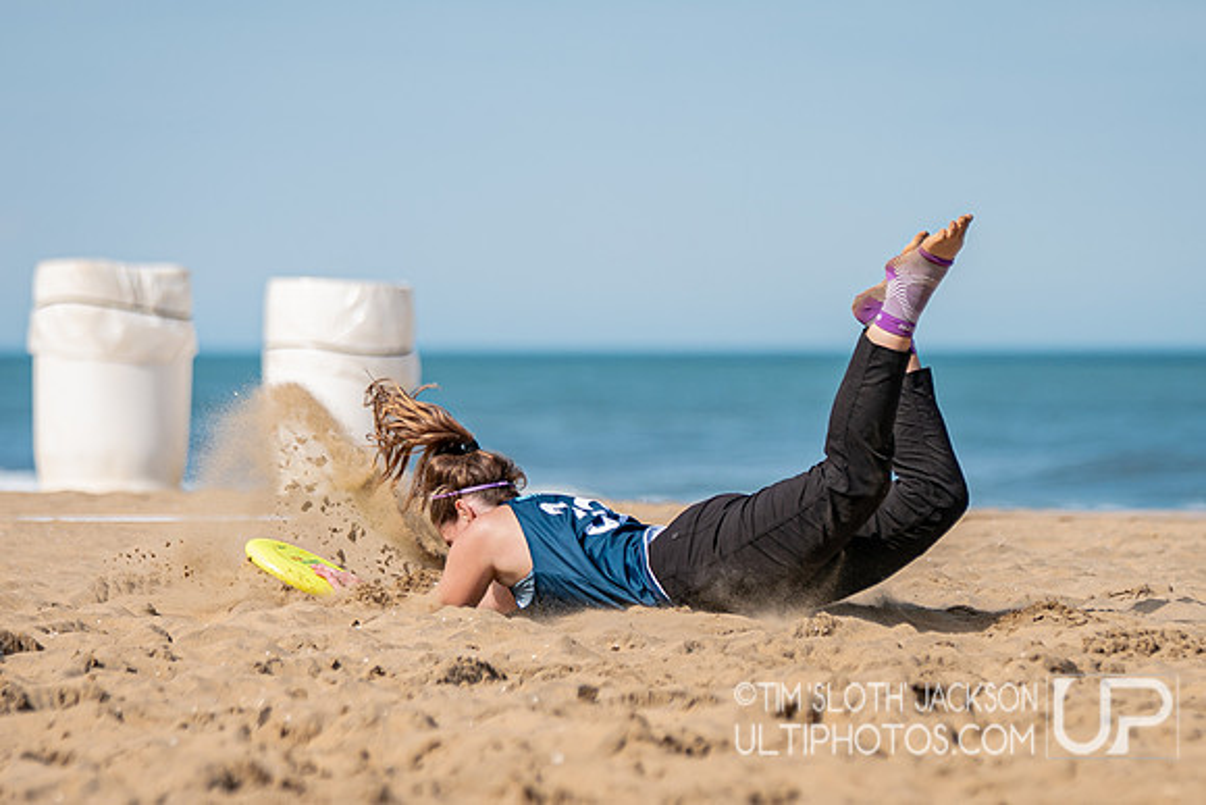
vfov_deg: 5.1
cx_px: 689
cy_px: 451
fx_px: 8956
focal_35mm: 267
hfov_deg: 7.7
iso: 160
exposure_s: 1/2500
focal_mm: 142
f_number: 2.8
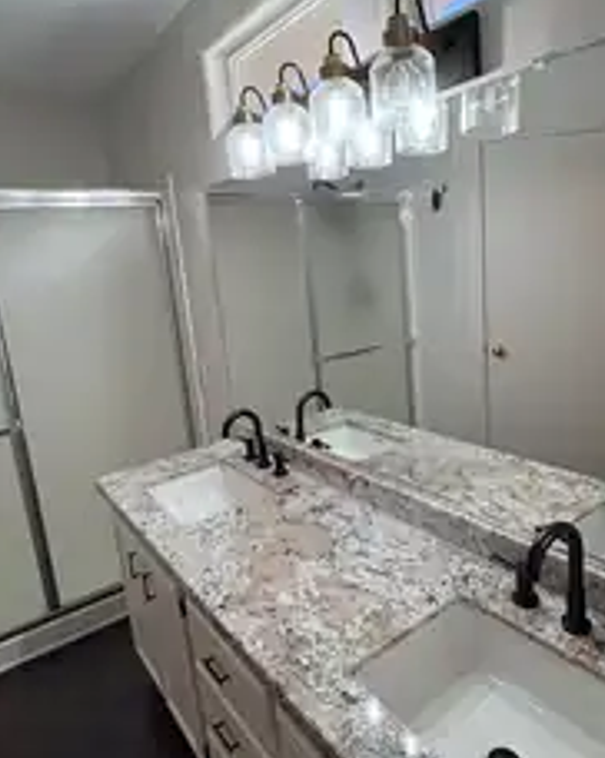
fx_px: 538
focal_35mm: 24
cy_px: 366
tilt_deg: -8.3
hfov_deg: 58.7
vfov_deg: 70.3
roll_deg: +7.1
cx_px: 322
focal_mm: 2.22
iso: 125
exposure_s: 1/120
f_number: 2.2
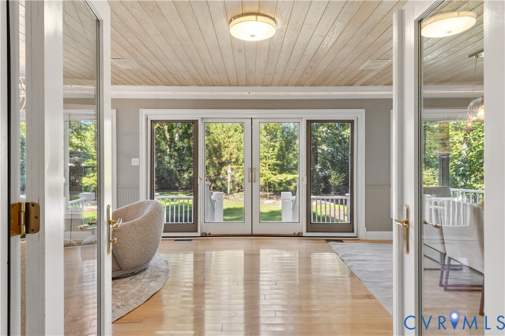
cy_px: 168
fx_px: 294
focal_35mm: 21
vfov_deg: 59.4
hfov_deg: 81.2
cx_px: 252
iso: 1250
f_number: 9
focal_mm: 21
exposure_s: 1/20
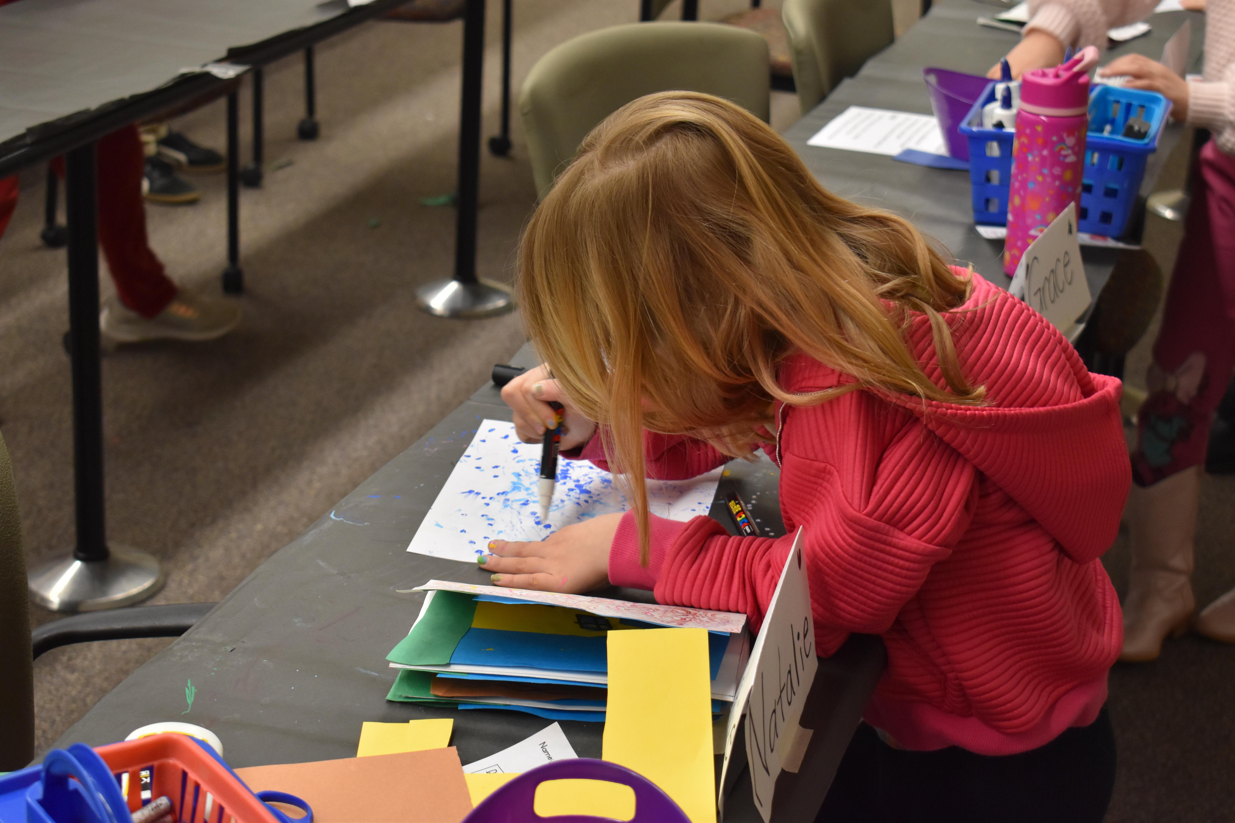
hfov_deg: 29.2
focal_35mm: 69
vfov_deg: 19.7
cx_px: 618
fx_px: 2367
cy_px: 412
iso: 1000
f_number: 5.3
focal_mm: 46
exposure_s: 1/60
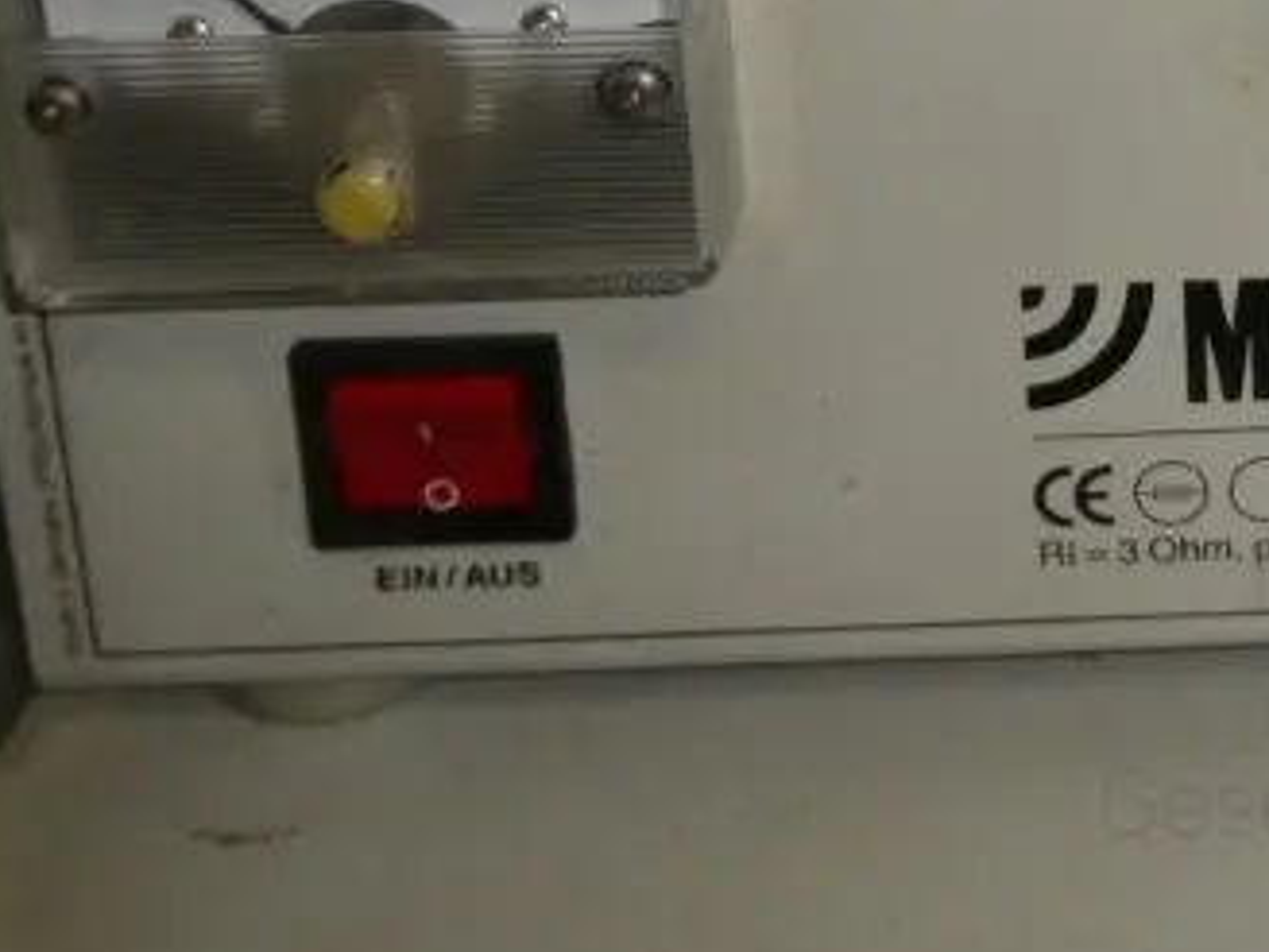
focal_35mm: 75
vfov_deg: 18.1
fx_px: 2749
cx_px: 1373
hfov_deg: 24.4
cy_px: -352
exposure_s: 1/125
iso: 250
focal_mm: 4.3
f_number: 3.3
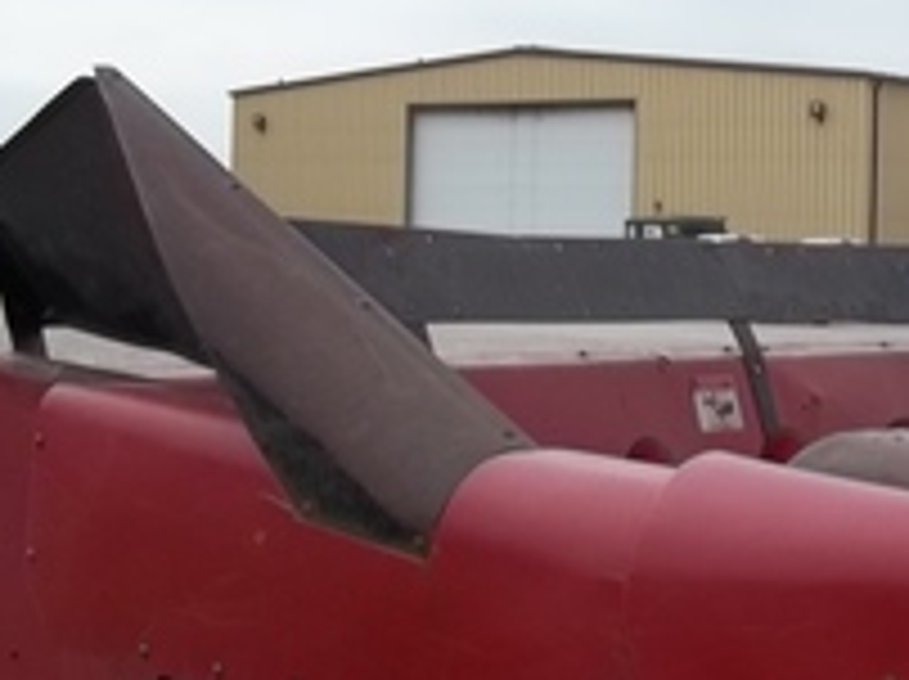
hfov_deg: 20.7
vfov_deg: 16.5
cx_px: 1066
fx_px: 2334
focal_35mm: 89
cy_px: 248
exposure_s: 1/125
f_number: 8
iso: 64
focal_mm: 5.9
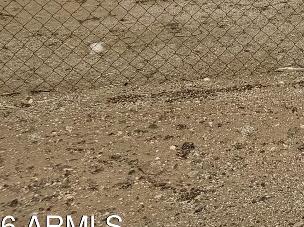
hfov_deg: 14.4
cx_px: 639
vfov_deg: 11.9
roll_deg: -0.5
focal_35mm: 109
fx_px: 957
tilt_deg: -2.0
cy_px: -242
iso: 80
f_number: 1.78
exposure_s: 1/6711
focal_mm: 6.76
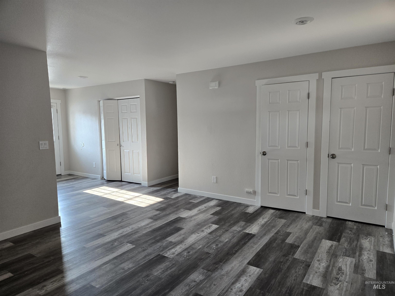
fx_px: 262
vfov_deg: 58.9
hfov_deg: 73.9
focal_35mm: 23
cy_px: 148
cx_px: 198
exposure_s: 1/180
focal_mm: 5.4
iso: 160
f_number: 1.8
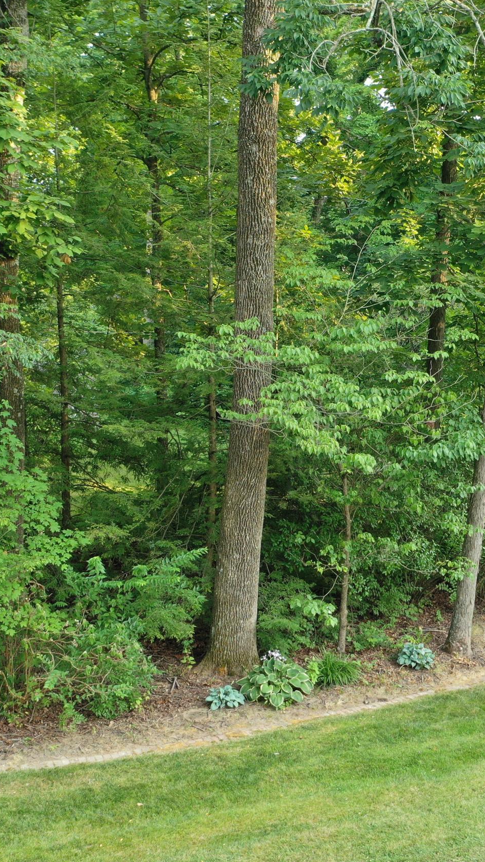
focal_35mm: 52
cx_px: 375
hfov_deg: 22.8
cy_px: 467
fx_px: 1189
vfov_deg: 39.8
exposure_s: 1/60
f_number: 3.5
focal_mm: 10.26
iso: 100
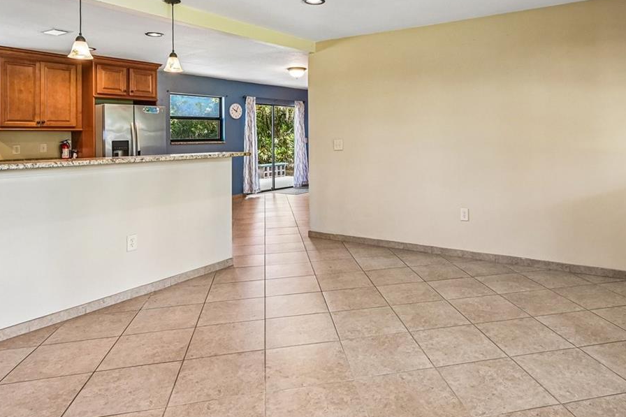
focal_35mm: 25
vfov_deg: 50.1
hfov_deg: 70.9
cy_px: 129
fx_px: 435
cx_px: 372
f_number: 8
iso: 400
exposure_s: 1/8
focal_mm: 14
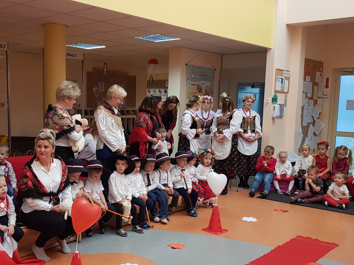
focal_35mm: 40
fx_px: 409
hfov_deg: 46.7
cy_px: 154
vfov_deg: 35.9
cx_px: 156
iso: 64
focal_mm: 4.2
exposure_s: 1/50
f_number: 1.7
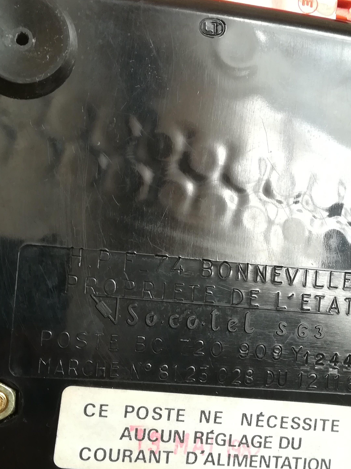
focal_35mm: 54
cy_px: 271
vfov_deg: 35.5
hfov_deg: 27.0
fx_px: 730
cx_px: 200
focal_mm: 3.83
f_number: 2.2
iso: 125
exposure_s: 1/33.3
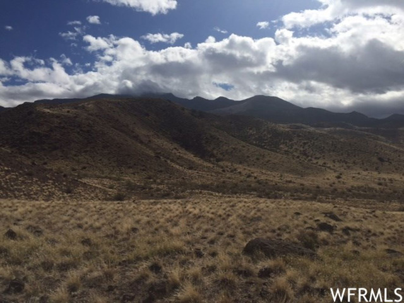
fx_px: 338
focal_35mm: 29
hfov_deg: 61.7
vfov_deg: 48.2
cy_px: 152
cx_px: 202
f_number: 2.2
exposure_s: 1/7937
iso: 32
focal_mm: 4.15
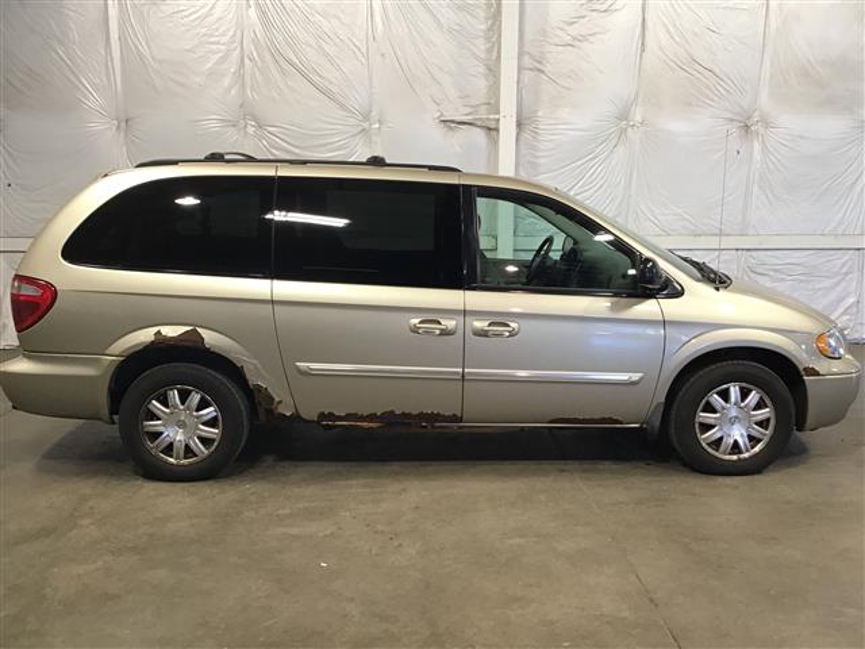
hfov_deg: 58.4
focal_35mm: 31
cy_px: 324
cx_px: 432
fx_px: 775
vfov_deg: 45.4
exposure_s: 1/30
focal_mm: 3.3
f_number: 2.4
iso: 64
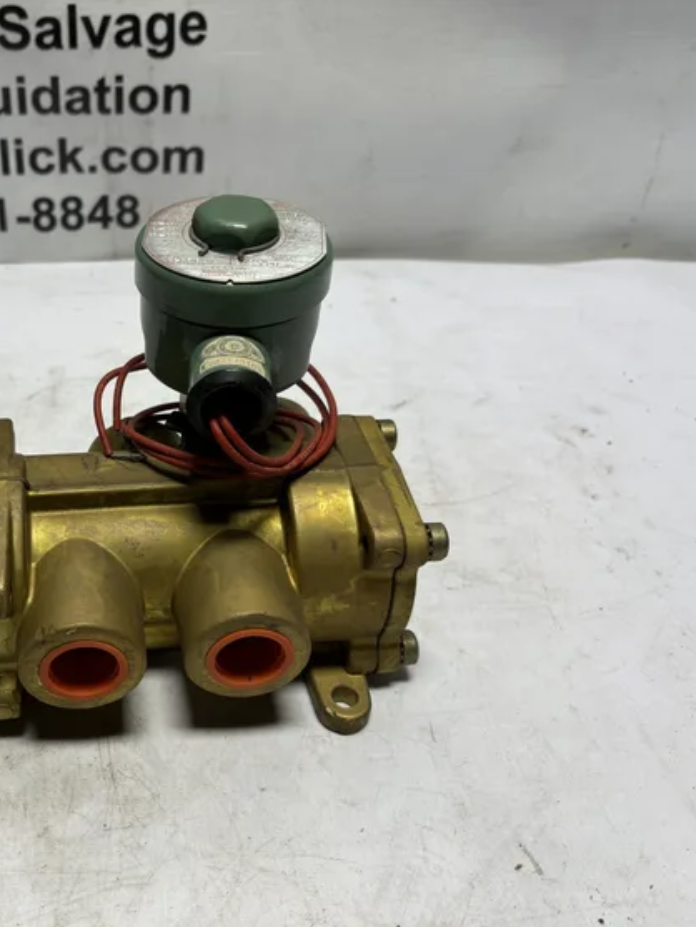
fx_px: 938
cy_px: 465
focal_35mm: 35
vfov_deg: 52.6
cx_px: 127
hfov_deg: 38.9
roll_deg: -0.1
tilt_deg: -38.7
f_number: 1.6
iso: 50
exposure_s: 1/452
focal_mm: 5.96
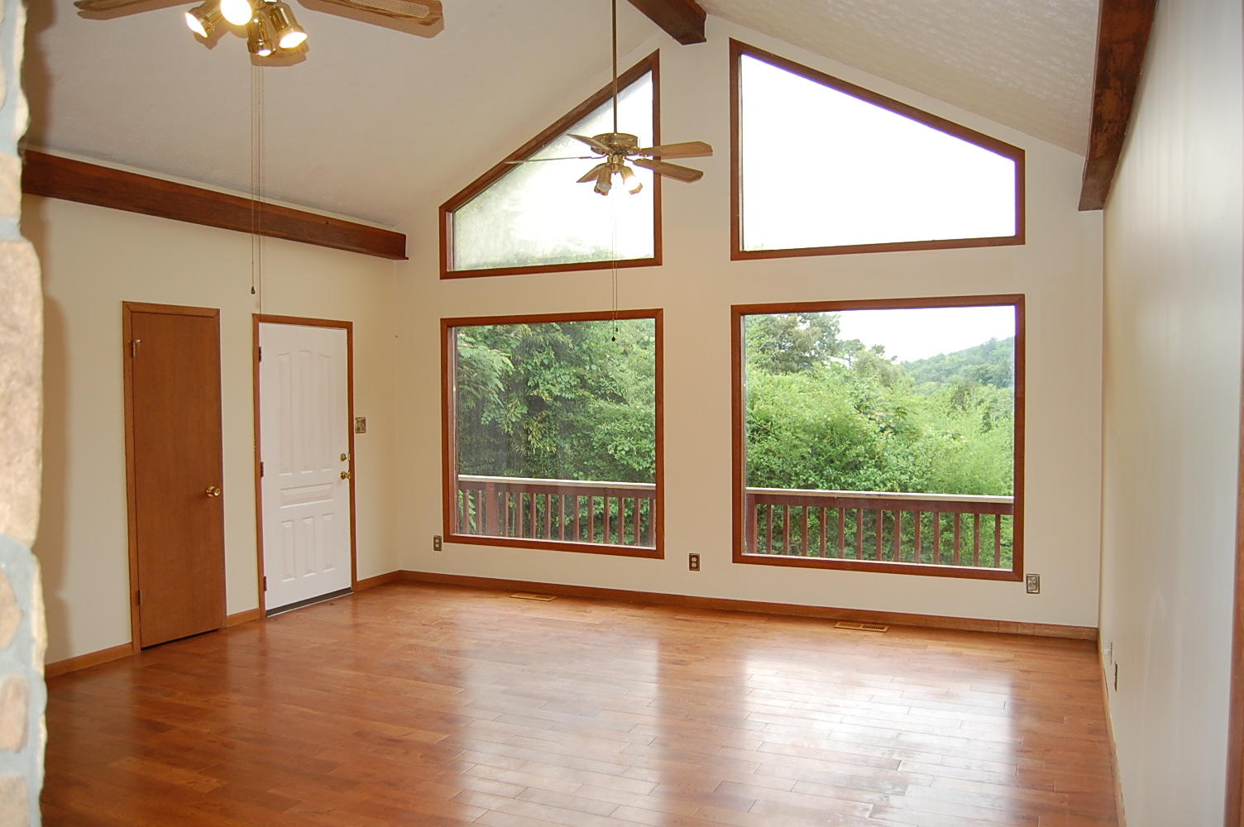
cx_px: 622
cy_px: 414
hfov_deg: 67.4
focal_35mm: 27
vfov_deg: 47.8
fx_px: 932
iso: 400
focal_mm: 18
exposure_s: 1/80
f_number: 3.5
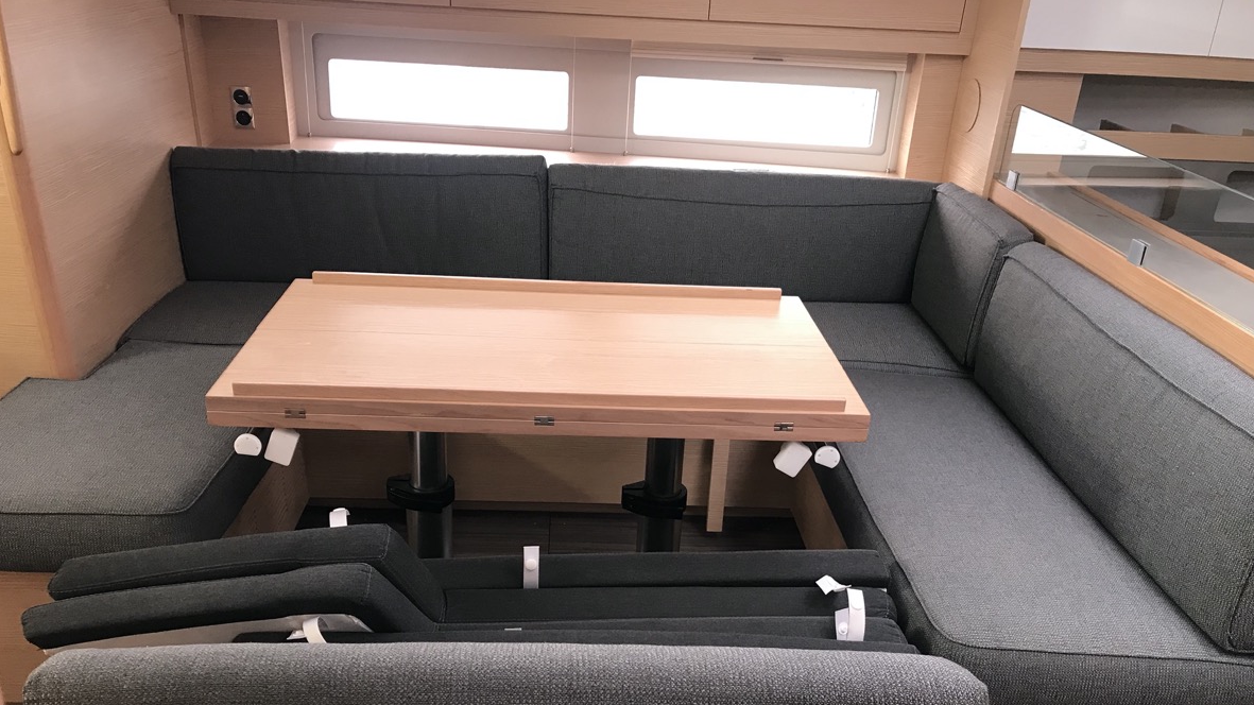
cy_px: 474
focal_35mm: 31
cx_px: 618
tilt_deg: -25.6
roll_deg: -2.6
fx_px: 1031
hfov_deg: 62.6
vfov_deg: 37.3
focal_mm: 3.99
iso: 40
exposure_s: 1/20
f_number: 1.8
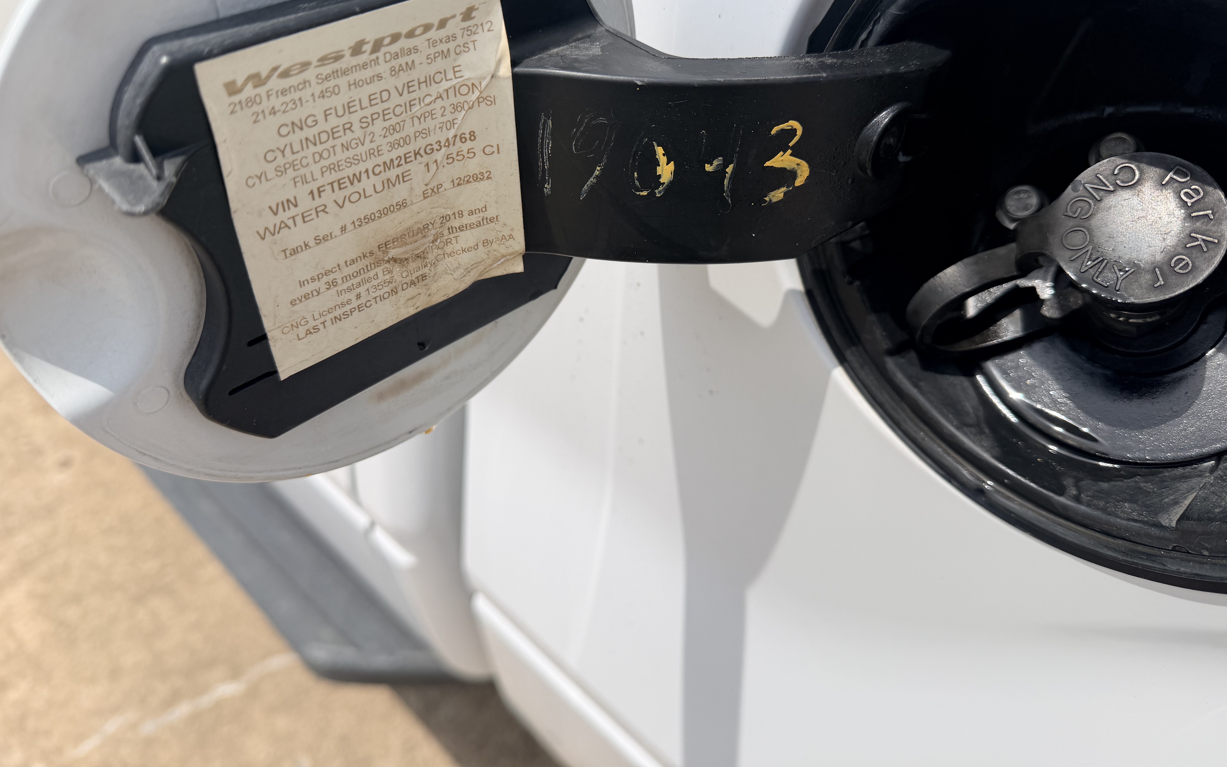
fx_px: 869
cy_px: 298
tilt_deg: -36.7
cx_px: 623
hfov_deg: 70.4
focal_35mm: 26
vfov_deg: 47.3
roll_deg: +1.7
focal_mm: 6.76
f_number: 1.78
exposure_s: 1/6711
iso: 80
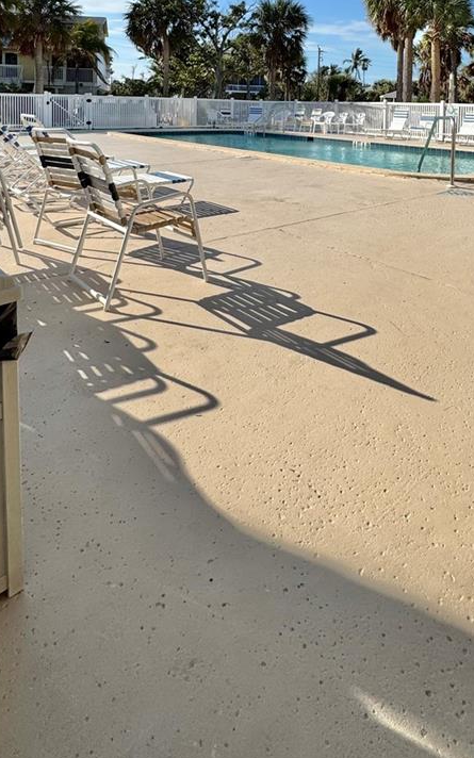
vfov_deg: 64.4
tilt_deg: -2.5
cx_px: 260
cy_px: 126
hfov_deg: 49.2
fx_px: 517
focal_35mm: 25
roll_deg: -1.1
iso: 50
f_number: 2.2
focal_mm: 2.22
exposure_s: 1/3390
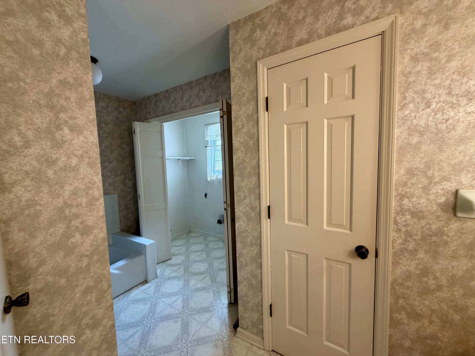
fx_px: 192
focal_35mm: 14
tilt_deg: -4.0
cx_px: 238
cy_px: 178
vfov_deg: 85.7
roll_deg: +2.6
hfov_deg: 102.1
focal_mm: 2.22
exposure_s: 1/60
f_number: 2.2
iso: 160
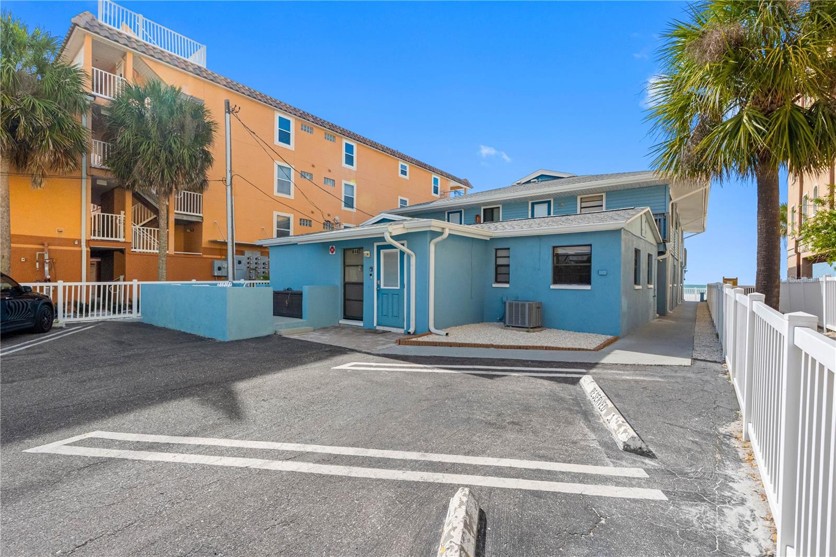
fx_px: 371
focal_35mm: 16
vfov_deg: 73.7
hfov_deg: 96.7
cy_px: 278
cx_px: 418
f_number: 11
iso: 1600
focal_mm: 16
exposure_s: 1/2500
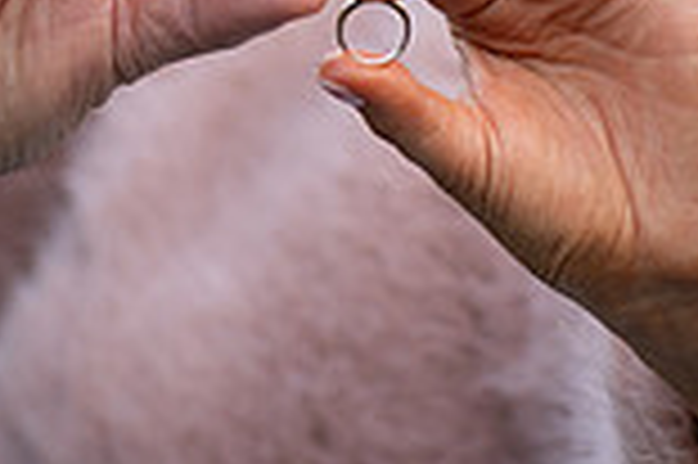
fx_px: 9064
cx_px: -230
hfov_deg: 4.4
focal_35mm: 468
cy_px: -232
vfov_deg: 2.9
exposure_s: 1/160
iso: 200
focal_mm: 125
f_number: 3.5
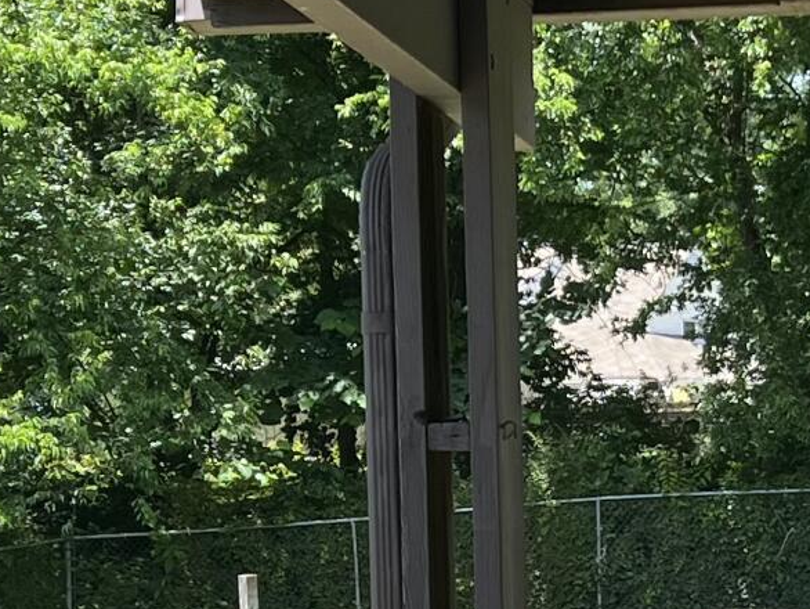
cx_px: 727
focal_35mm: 133
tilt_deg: -3.6
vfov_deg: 11.0
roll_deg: +0.7
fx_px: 3113
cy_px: 656
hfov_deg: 14.7
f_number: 1.5
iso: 50
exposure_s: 1/1068
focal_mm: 5.7
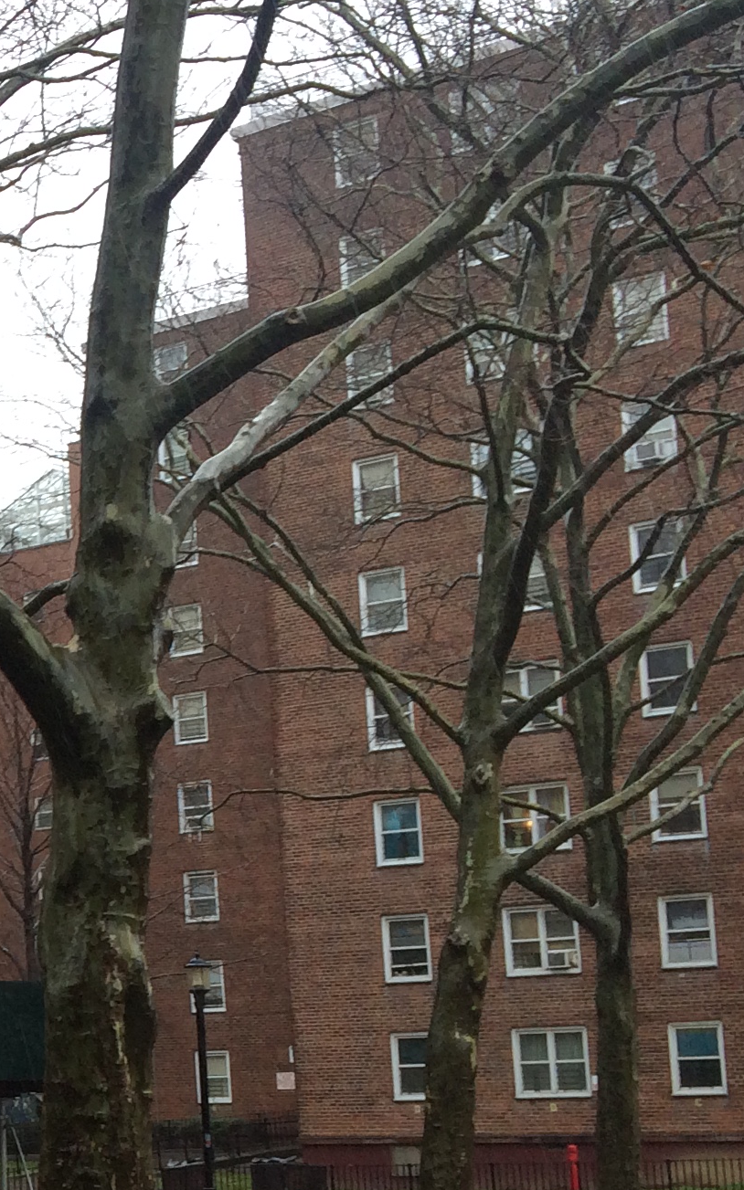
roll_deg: +2.5
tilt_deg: +4.8
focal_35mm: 77
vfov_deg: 26.5
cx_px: -604
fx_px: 2499
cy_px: 871
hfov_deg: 14.8
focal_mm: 4.15
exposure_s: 1/120
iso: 50
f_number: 2.2
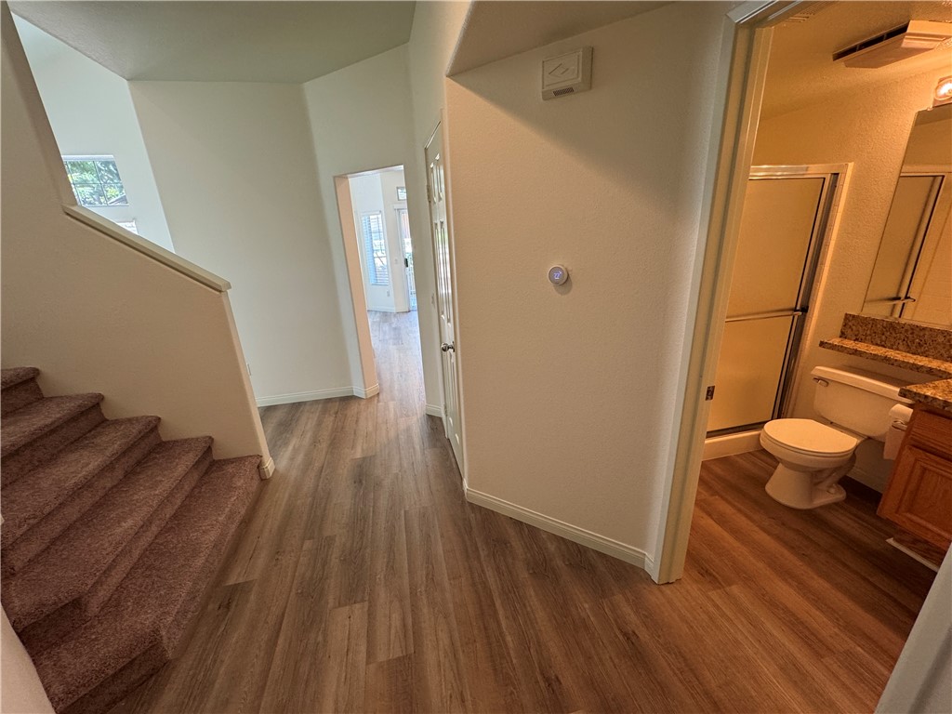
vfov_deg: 85.7
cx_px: 476
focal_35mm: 14
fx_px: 385
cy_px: 357
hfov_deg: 102.1
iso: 200
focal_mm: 2.22
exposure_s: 1/60
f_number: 2.2
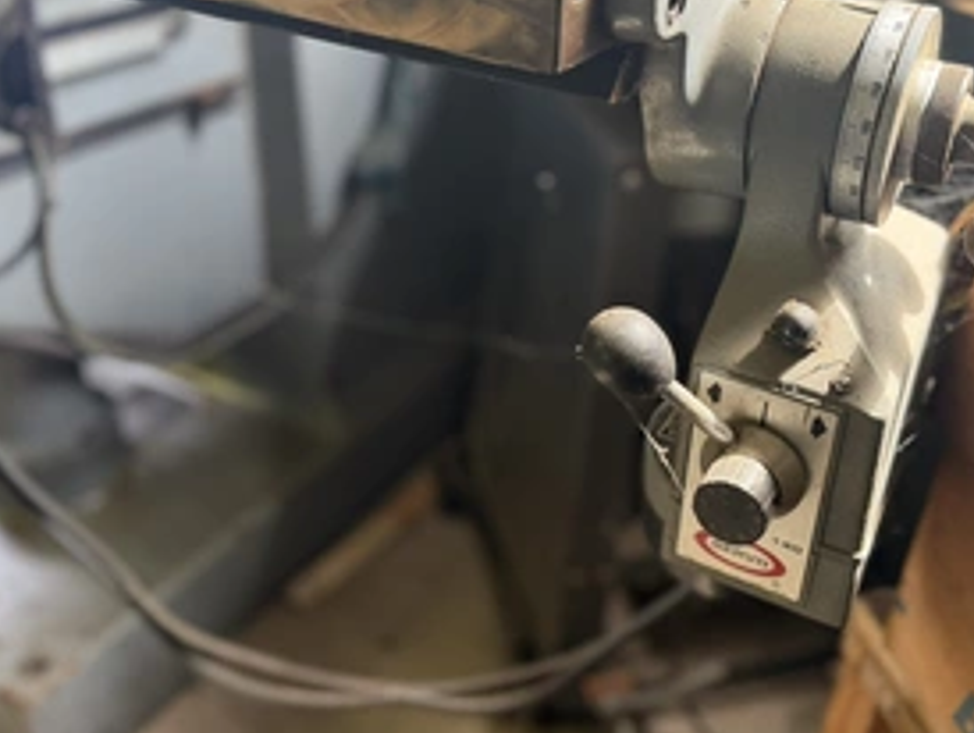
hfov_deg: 52.2
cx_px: 583
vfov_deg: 40.4
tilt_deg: -27.4
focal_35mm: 35
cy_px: 270
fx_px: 986
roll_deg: -5.2
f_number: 1.78
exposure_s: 1/60
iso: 250
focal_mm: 6.76
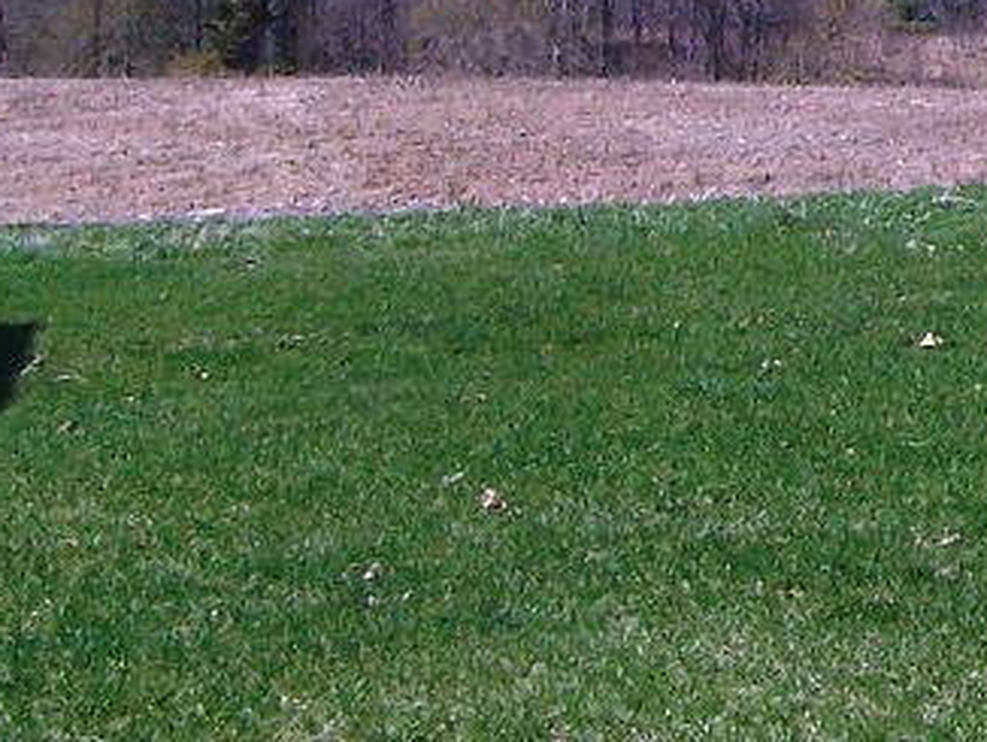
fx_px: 4280
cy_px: -170
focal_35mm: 150
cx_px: 1523
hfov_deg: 12.4
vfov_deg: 9.8
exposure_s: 1/750
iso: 80
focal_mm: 6.3
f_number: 4
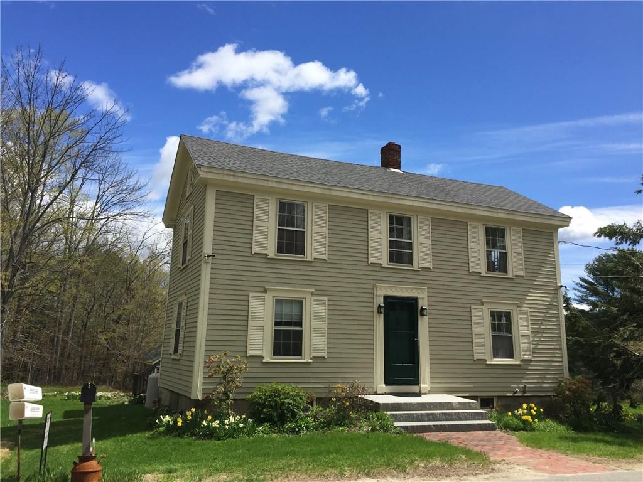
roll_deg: -2.1
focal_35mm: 29
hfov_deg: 61.7
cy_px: 241
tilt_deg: +12.1
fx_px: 539
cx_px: 322
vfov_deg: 48.2
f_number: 2.2
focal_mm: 4.15
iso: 32
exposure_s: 1/2083
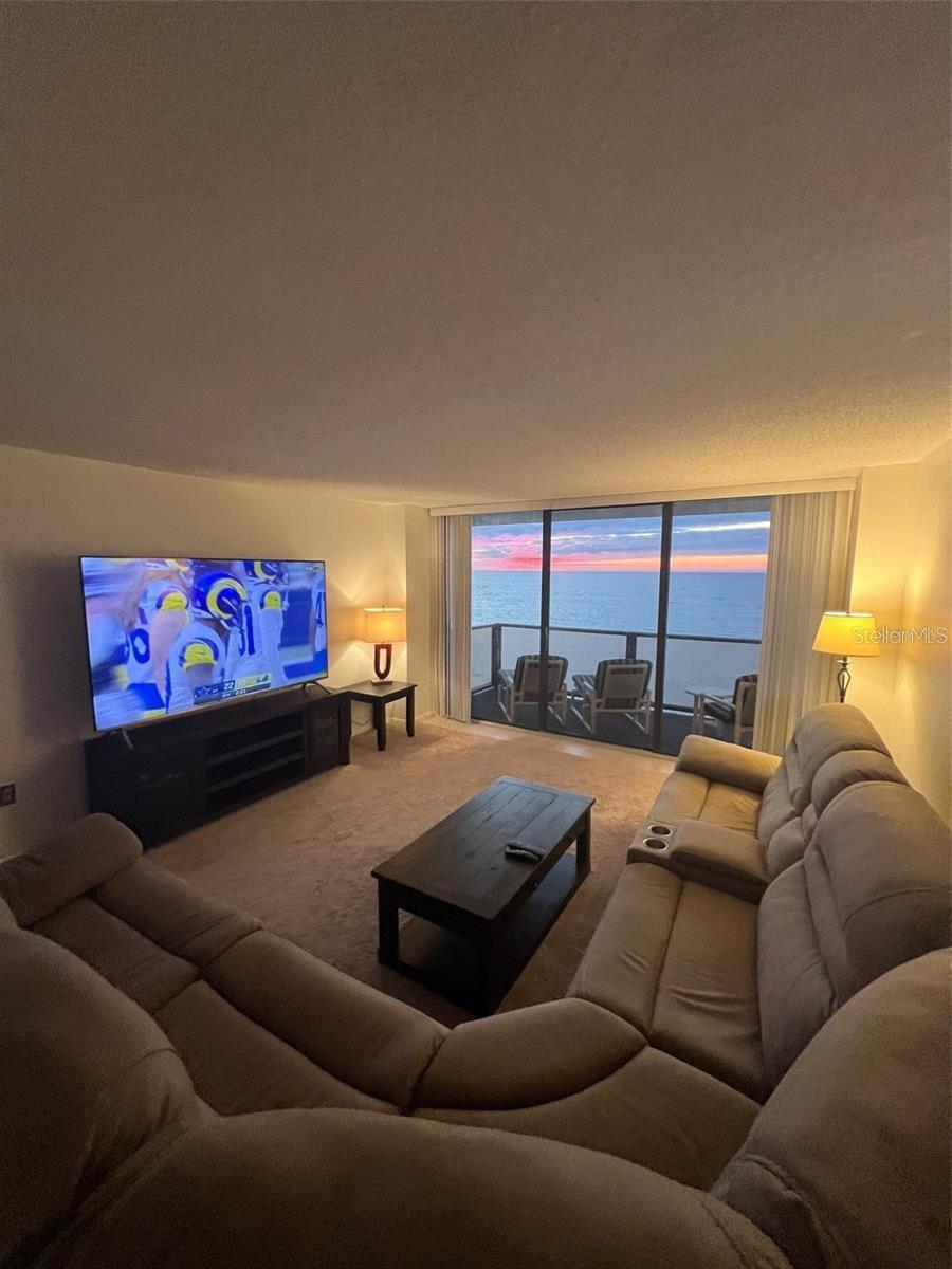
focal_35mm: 13
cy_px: 634
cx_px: 476
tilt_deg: -7.9
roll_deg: +0.0
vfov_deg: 106.2
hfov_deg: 89.9
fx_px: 477
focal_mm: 1.57
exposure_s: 1/60
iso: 320
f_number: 1.8
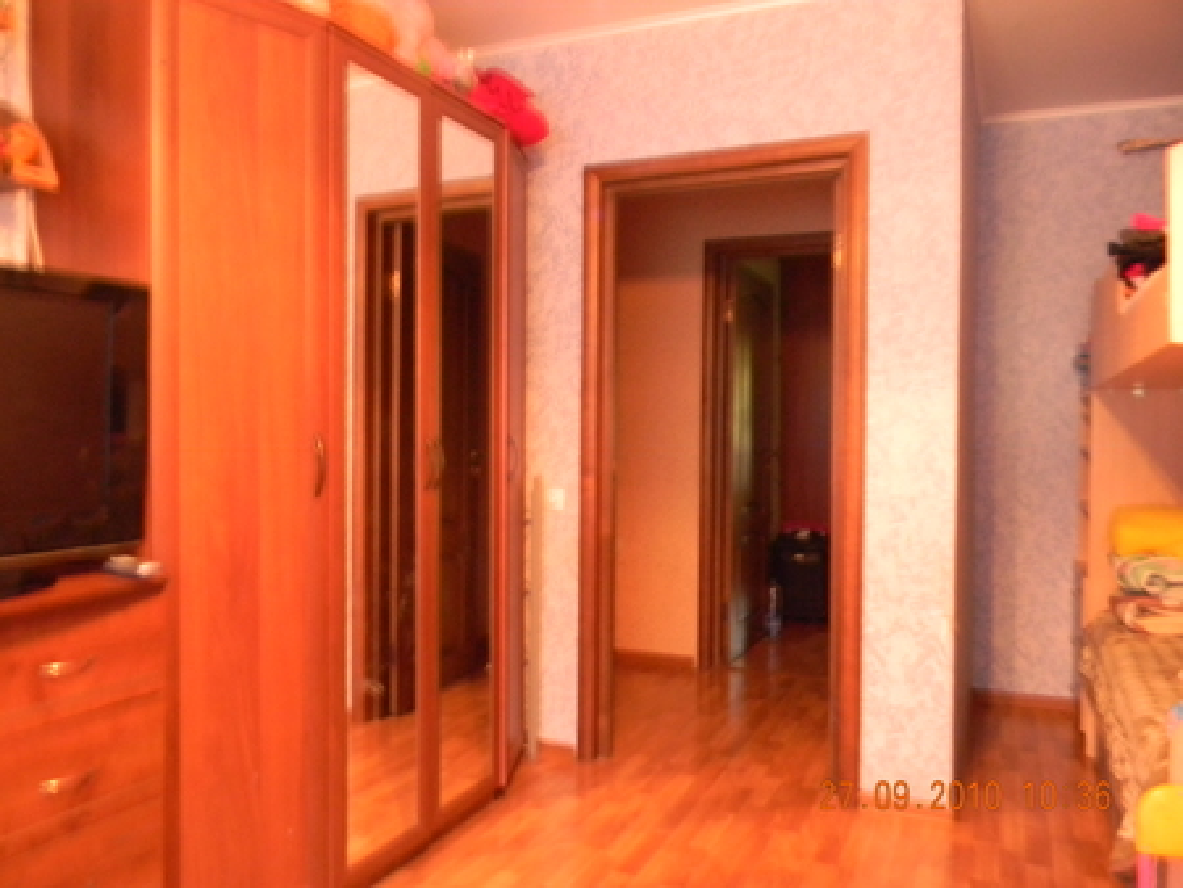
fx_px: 957
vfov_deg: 49.8
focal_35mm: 28
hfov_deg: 63.4
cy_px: 444
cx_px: 592
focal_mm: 5
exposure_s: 1/2.2
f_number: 3.5
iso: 400
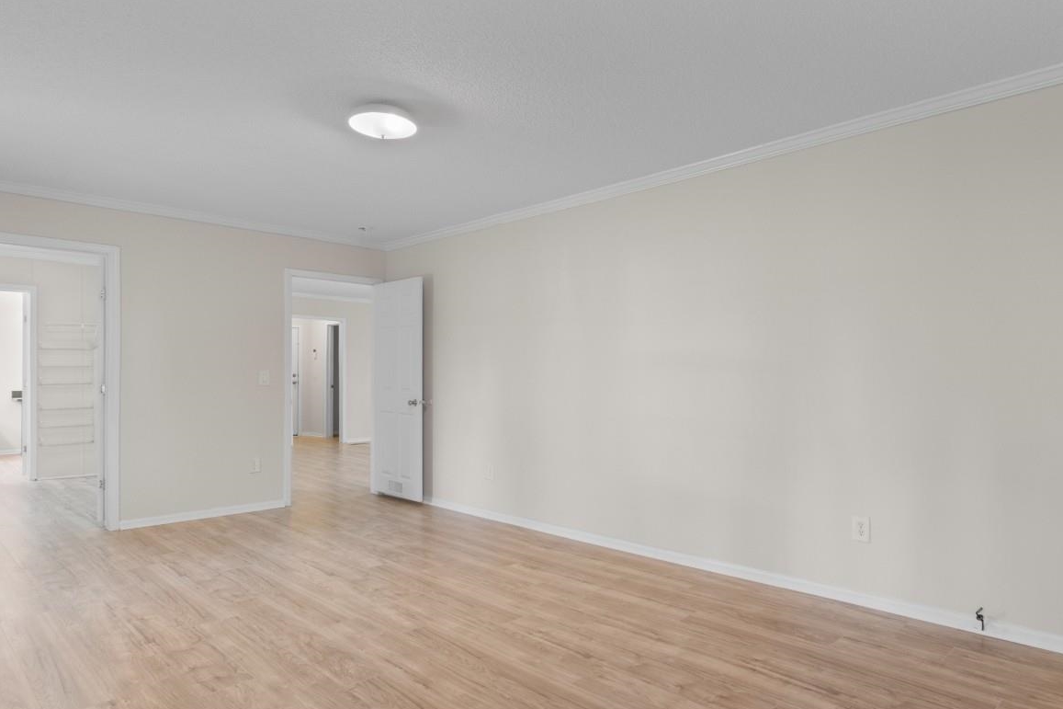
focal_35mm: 21
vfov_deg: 59.5
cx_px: 595
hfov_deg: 80.9
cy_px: 366
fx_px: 620
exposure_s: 1.6
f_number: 4.5
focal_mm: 10
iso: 100
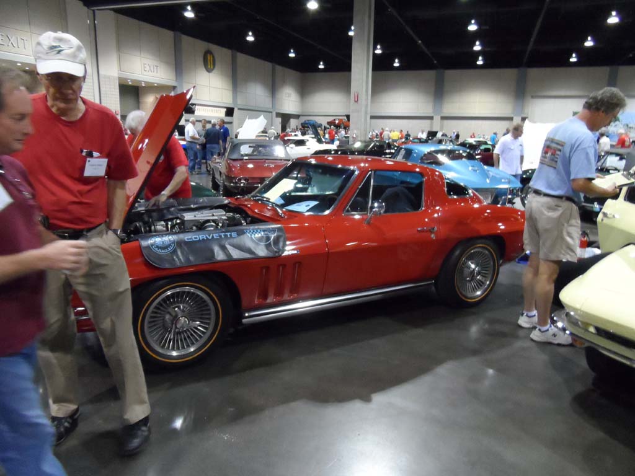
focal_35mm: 24
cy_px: 238
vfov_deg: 56.8
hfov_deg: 71.6
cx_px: 318
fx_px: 440
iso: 640
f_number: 3.2
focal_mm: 4
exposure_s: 1/30
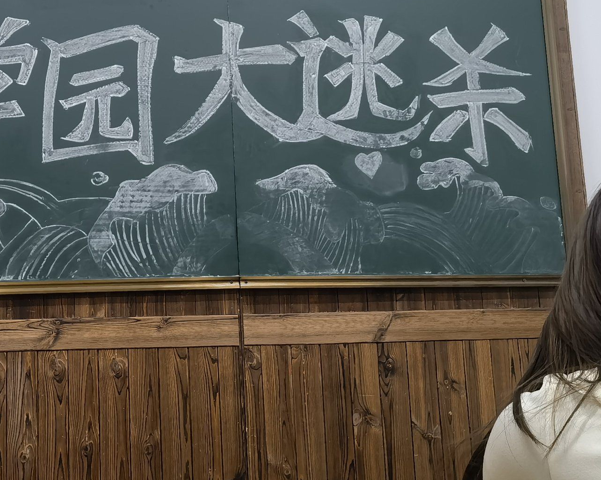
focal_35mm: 56
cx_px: 123
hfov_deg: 32.7
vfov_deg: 26.9
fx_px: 996
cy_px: 137
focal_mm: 5.54
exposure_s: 1/50
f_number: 1.8
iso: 160
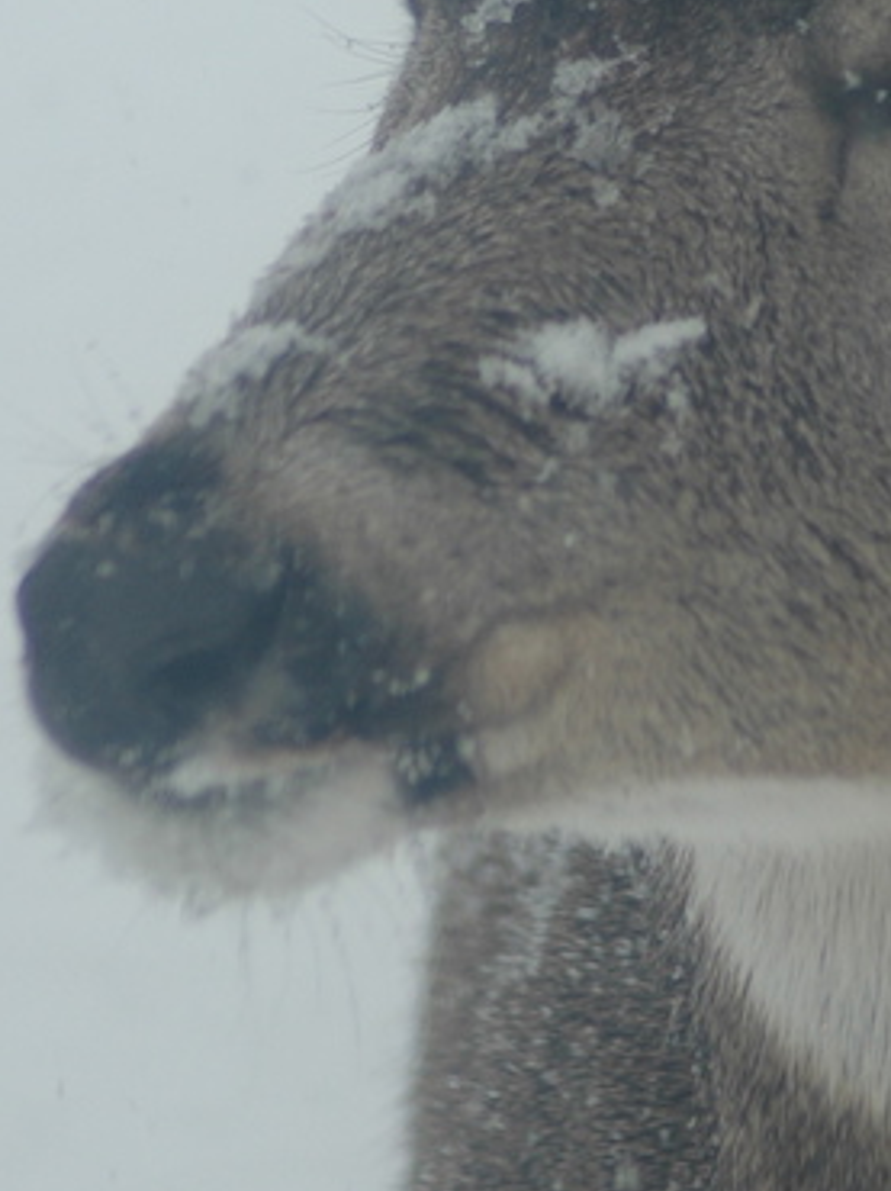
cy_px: 211
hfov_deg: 2.0
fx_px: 26010
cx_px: 756
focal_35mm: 757
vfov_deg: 2.6
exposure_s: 1/500
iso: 200
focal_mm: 170
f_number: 5.6
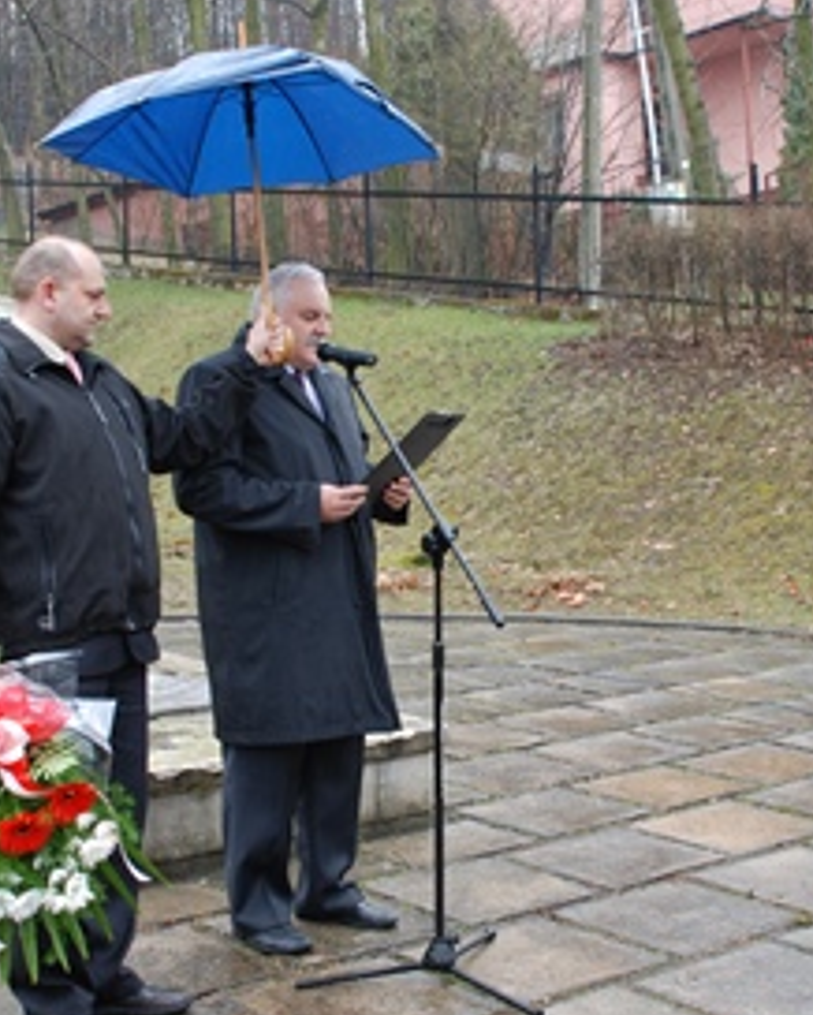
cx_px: 448
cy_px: 535
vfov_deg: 33.0
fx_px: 1712
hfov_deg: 26.7
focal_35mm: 57
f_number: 4.5
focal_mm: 22
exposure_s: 1/80
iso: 200
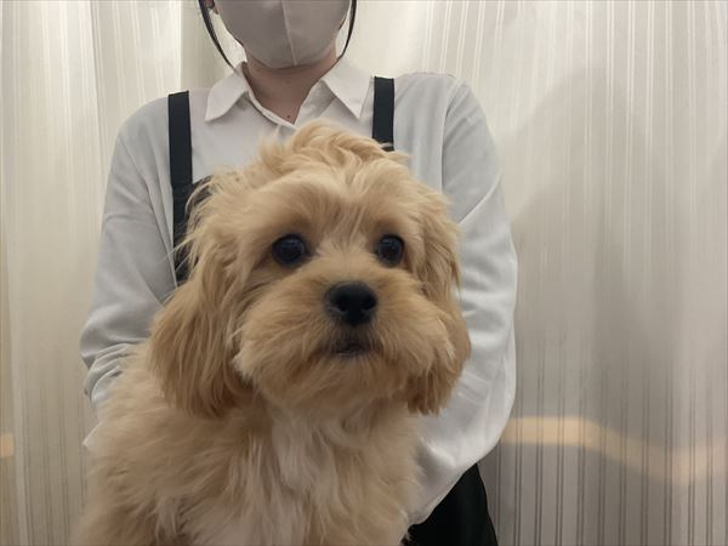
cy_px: 273
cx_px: 364
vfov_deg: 48.2
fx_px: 610
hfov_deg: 61.7
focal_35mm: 29
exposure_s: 1/60
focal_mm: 3
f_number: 1.8
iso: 100
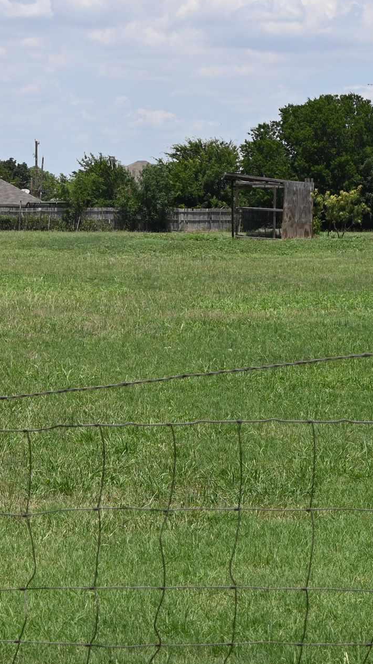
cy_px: 241
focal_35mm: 128
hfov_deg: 9.5
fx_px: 2251
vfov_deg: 16.7
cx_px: 100
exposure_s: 1/400
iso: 100
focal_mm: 50
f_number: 8
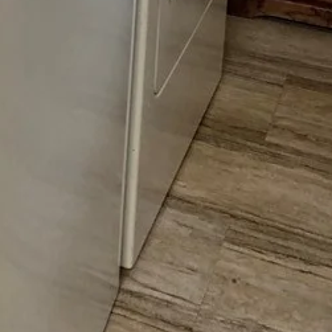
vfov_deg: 14.3
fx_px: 1096
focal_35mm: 101
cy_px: -337
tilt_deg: -6.4
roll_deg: -2.0
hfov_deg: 17.0
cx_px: 34
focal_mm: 3.99
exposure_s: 1/60
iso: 125
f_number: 1.8
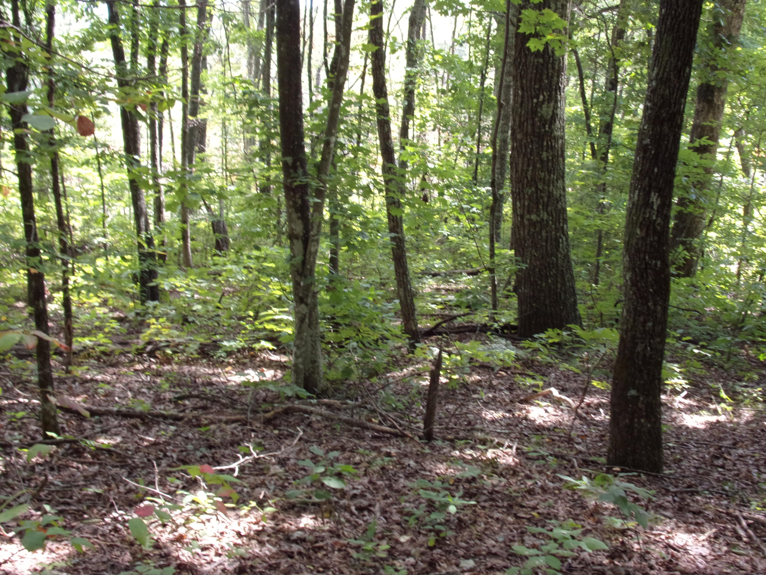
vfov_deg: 36.8
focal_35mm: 39
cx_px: 383
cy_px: 288
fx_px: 863
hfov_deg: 47.9
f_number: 3.9
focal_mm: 7
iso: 80
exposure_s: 1/40
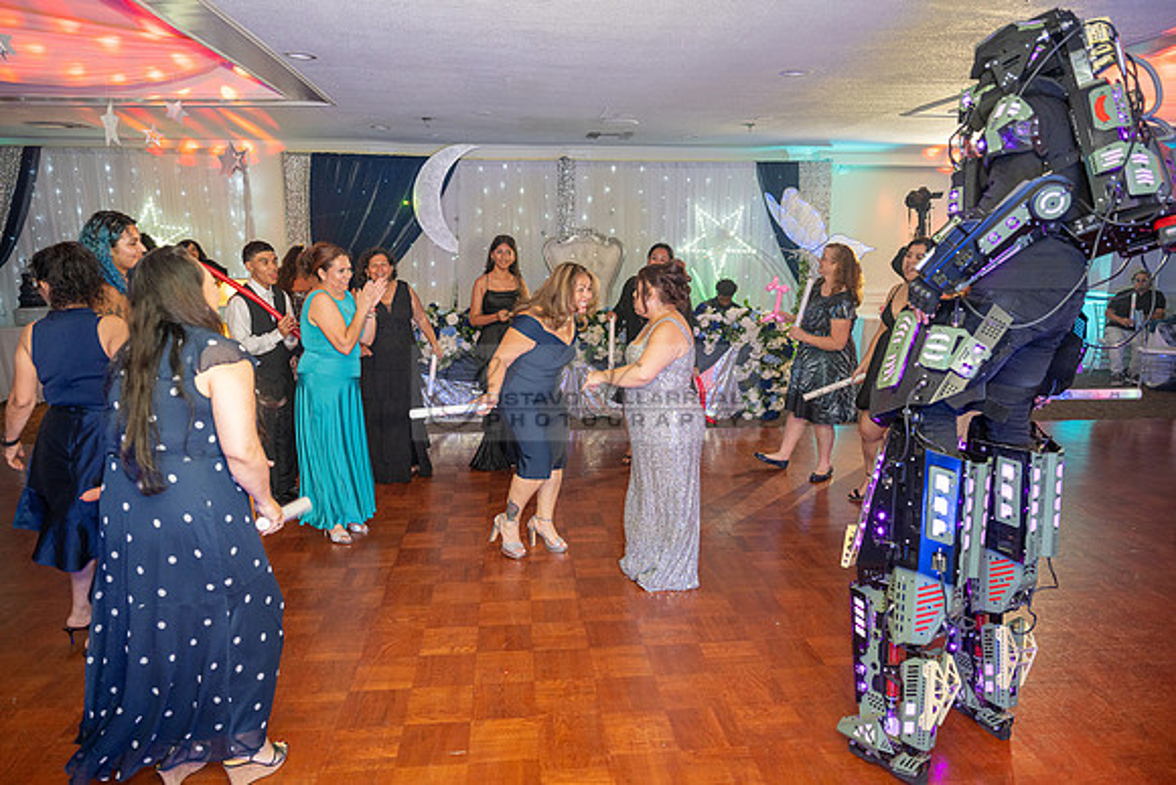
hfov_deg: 73.7
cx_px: 588
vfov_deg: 53.2
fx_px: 784
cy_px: 392
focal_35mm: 24
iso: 1250
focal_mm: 24
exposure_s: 1/200
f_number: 2.8
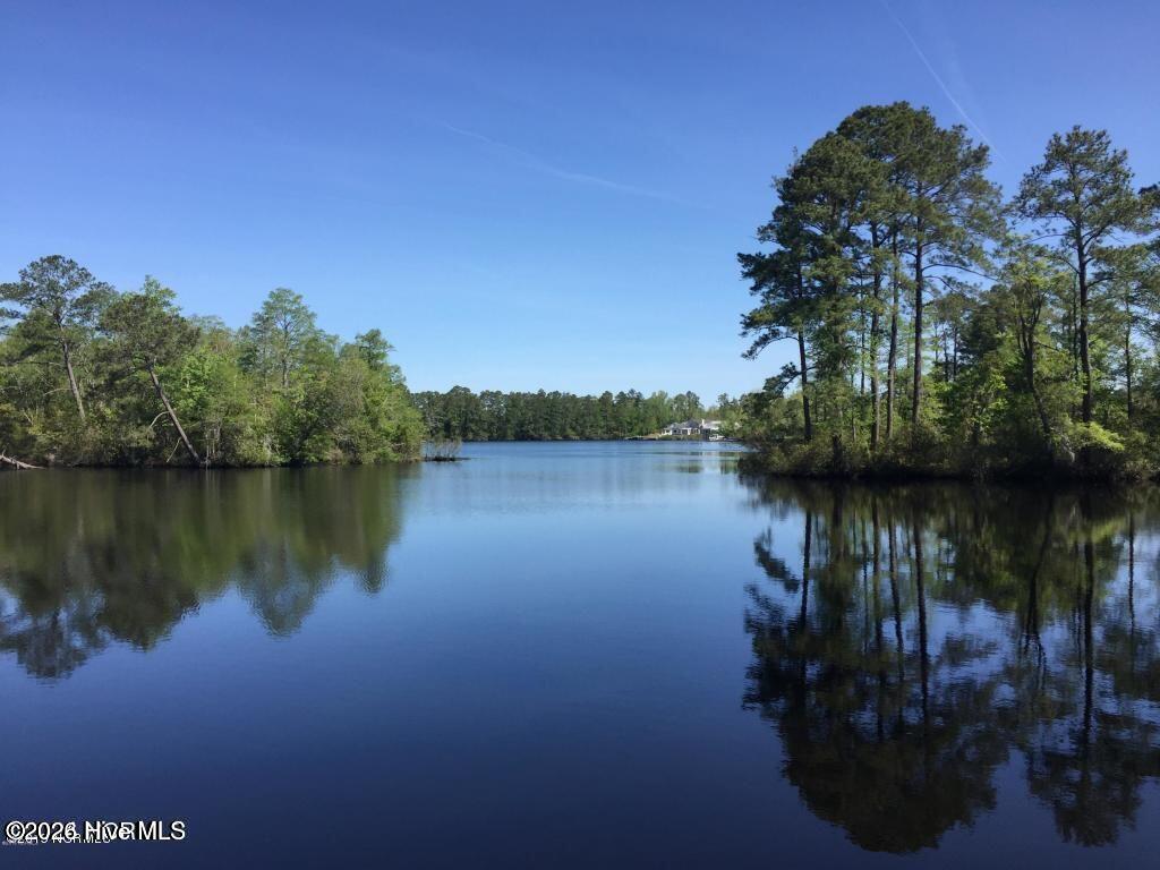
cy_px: 435
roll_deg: +0.3
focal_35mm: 29
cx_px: 580
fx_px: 972
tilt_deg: +0.2
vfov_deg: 48.2
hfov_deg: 61.7
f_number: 2.2
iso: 32
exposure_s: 1/1582
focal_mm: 4.15
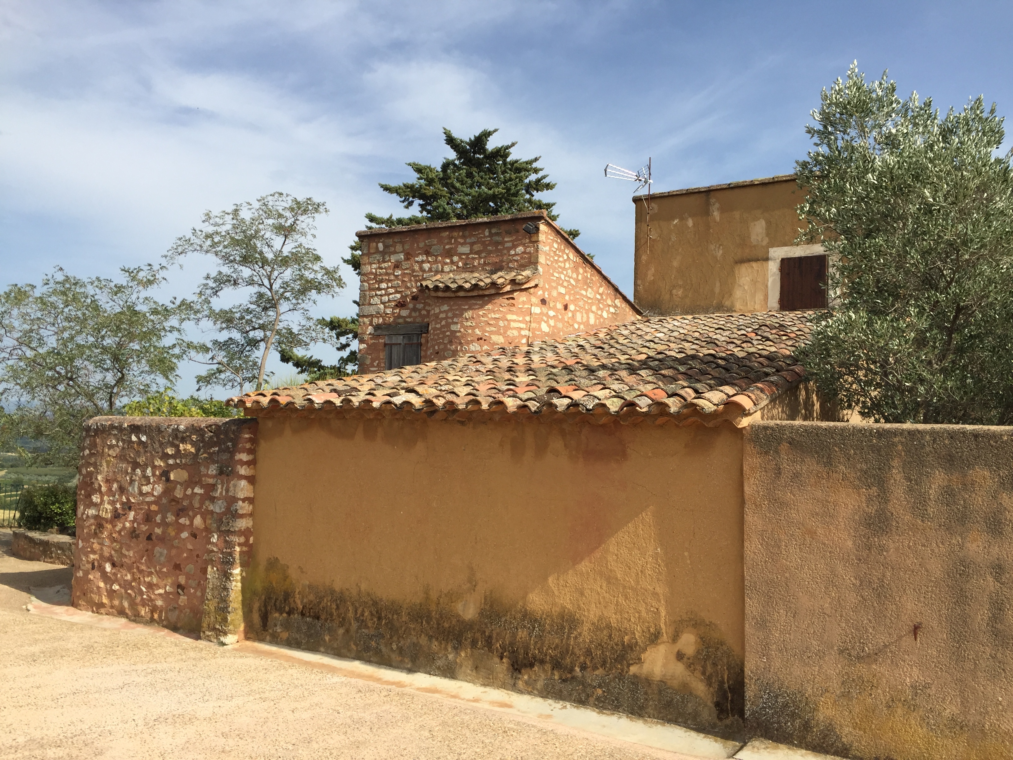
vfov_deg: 48.2
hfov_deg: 61.7
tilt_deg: +3.8
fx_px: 849
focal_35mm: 29
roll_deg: -2.1
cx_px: 506
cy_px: 380
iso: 32
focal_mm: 4.15
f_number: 2.2
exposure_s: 1/2198
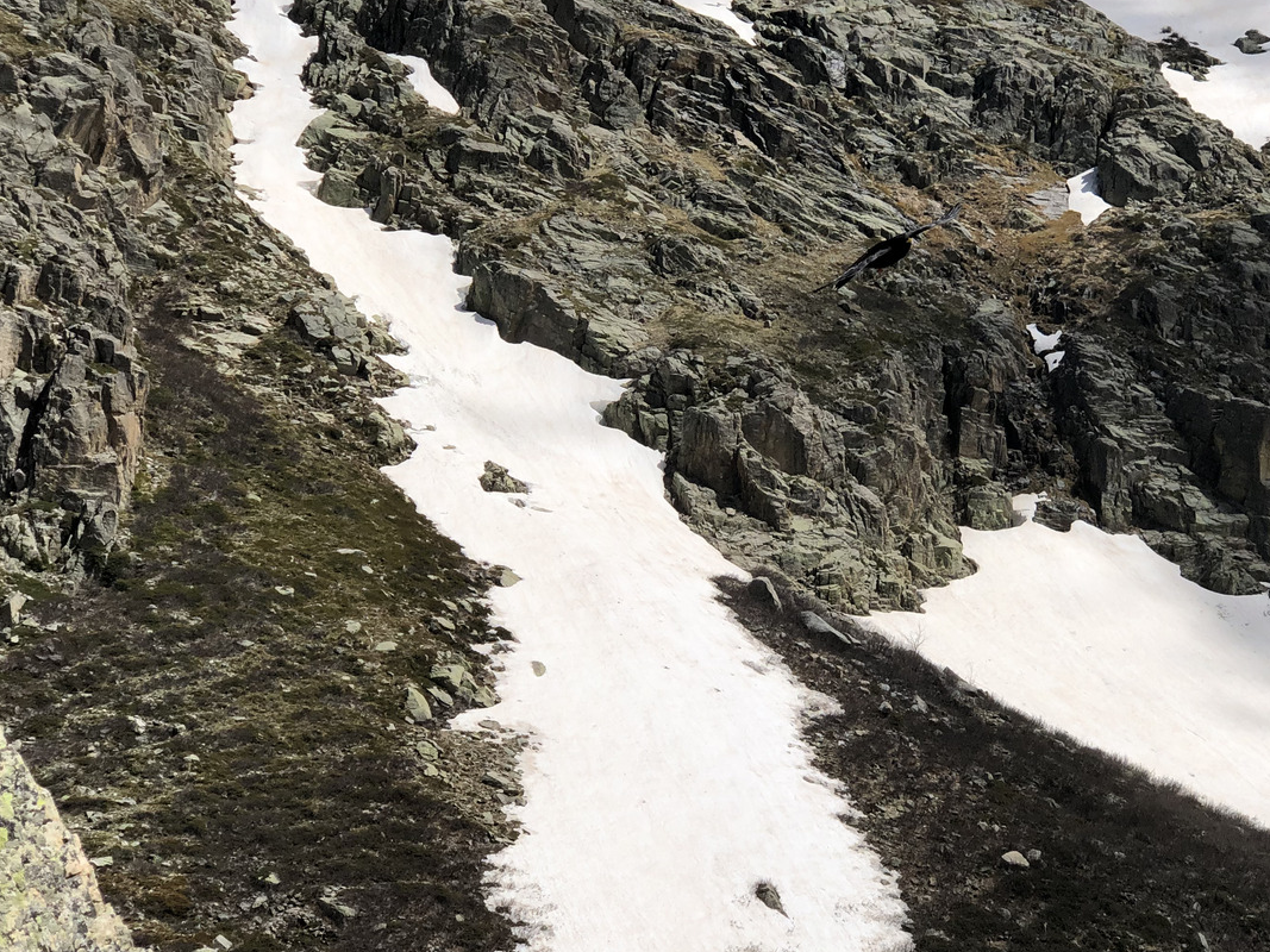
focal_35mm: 78
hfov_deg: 25.0
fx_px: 2861
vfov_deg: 18.9
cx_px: 780
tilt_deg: +14.1
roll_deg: +1.5
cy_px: 421
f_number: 2.4
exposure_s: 1/2525
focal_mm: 6
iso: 16
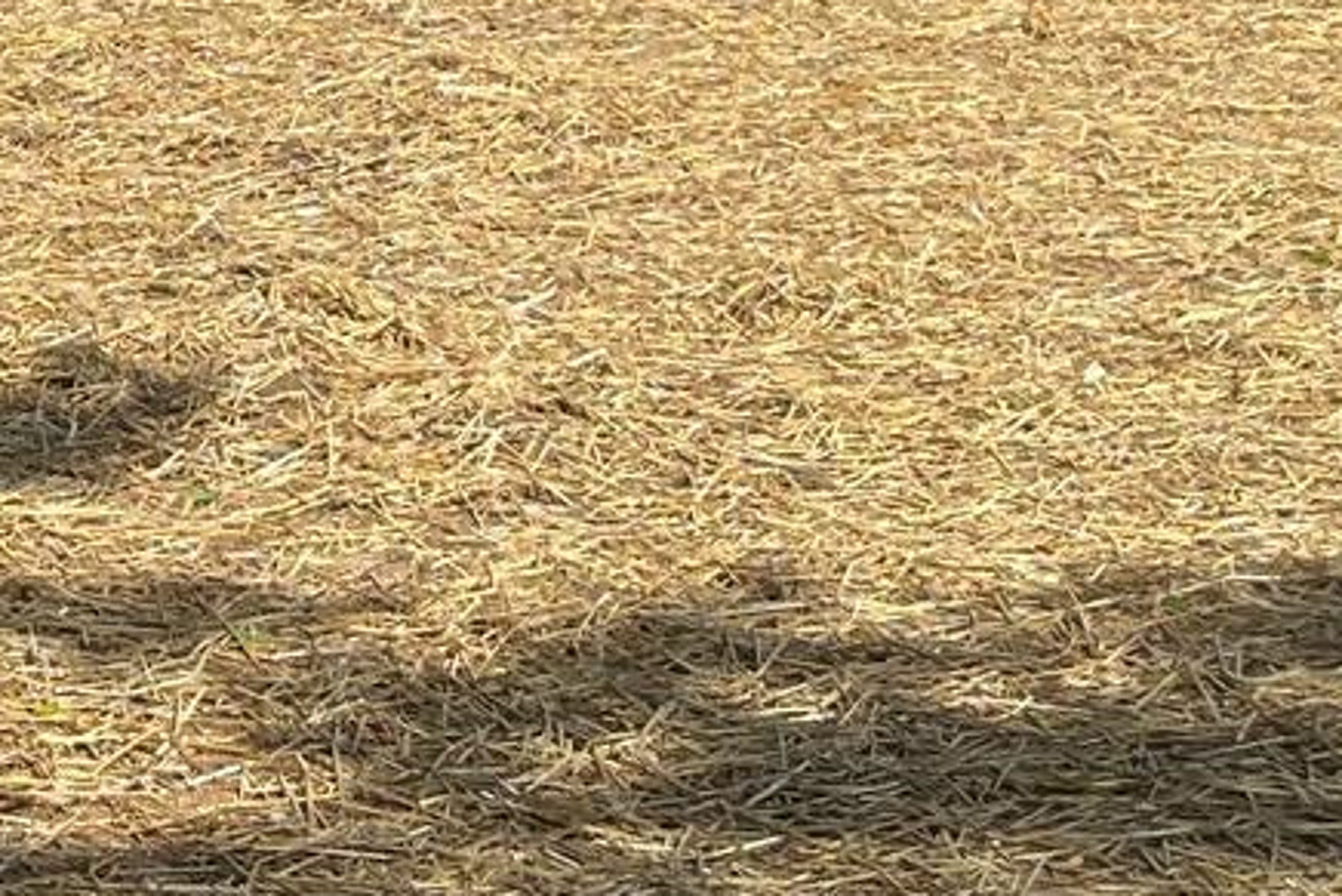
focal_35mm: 127
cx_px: -443
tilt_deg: -4.2
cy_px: -702
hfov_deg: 15.3
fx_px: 4736
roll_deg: -1.0
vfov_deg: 10.2
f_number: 1.6
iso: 50
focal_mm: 5.1
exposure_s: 1/3049
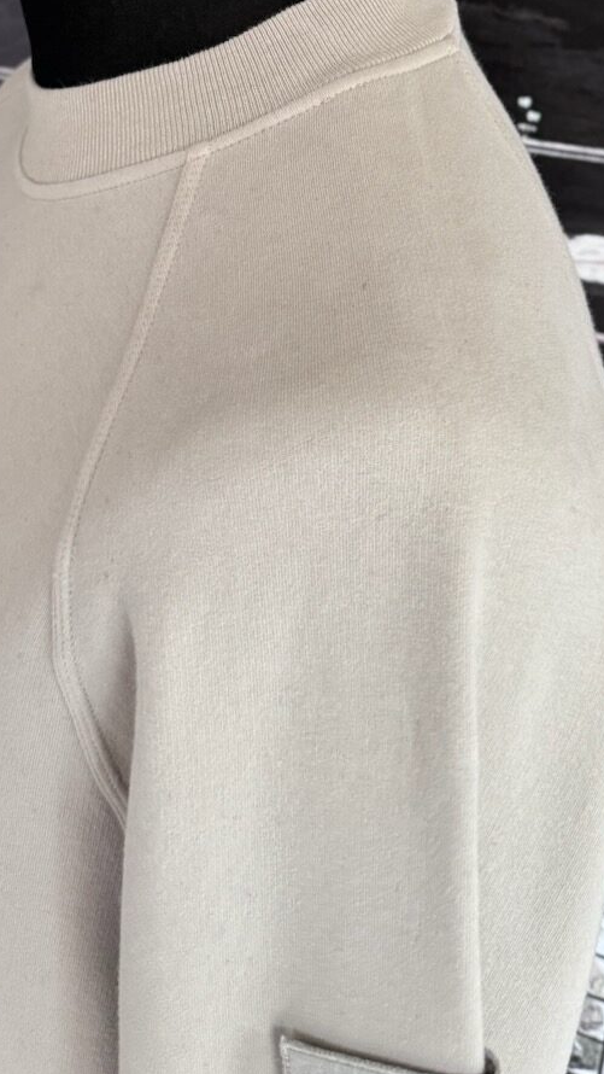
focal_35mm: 47
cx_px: 301
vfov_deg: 40.8
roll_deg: -4.9
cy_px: 132
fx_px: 1337
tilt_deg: -15.6
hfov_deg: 25.4
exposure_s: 1/90
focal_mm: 6.76
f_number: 1.78
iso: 200
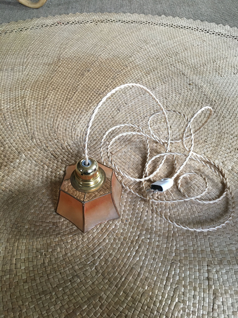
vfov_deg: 61.7
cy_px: 159
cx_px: 119
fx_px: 266
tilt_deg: -47.2
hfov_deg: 48.2
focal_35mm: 29
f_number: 2.2
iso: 160
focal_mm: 4.15
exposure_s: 1/33
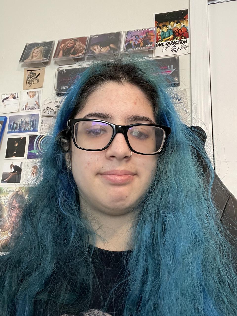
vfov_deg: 60.0
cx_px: 118
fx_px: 274
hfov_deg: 46.8
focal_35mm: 30
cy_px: 158
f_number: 2.2
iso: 250
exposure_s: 1/40
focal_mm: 2.71
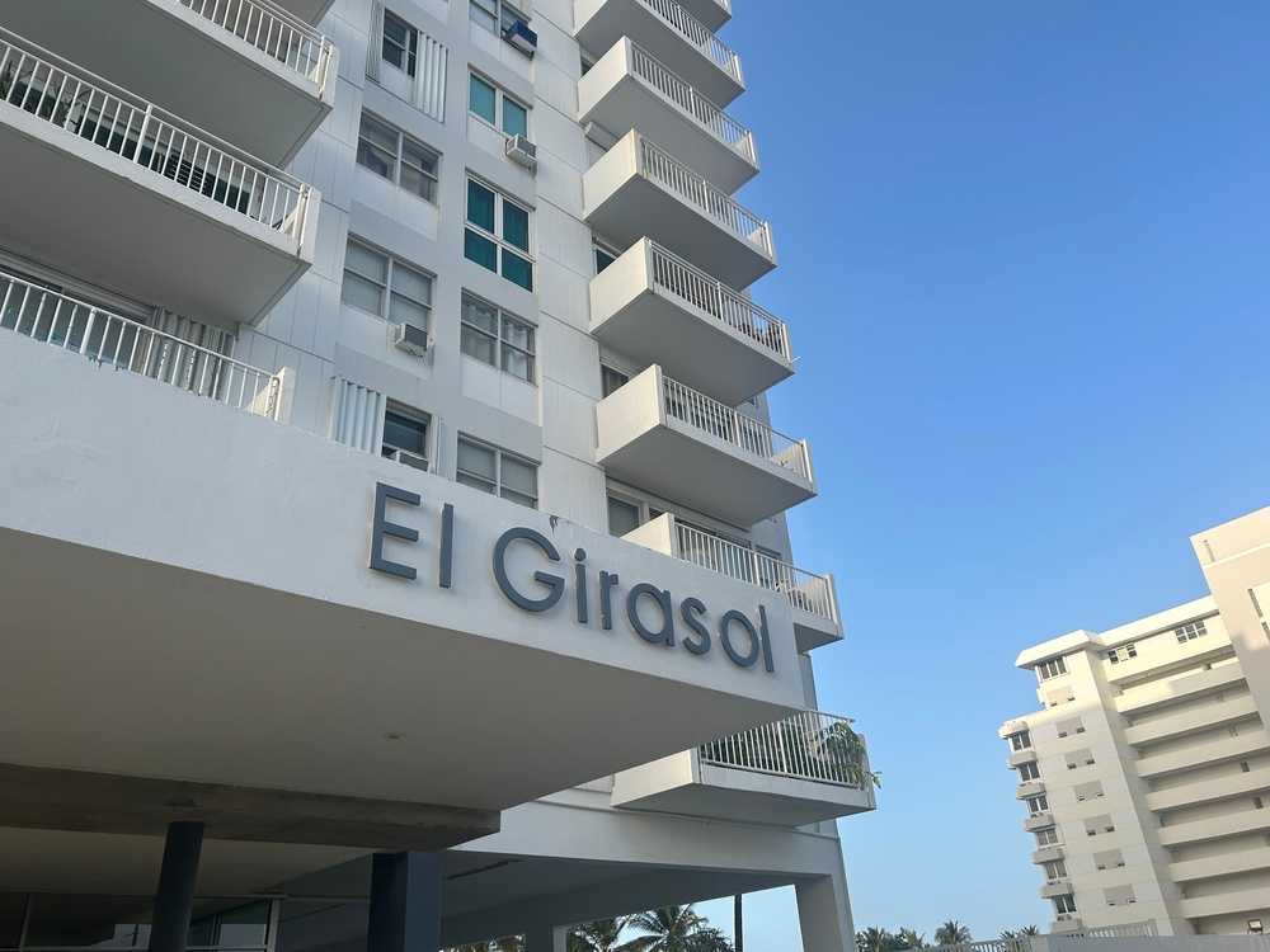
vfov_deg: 53.1
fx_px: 954
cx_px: 635
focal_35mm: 26
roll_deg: +5.4
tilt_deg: +27.2
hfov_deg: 67.3
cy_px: 476
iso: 50
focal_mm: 5.7
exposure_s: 1/2008
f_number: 1.5
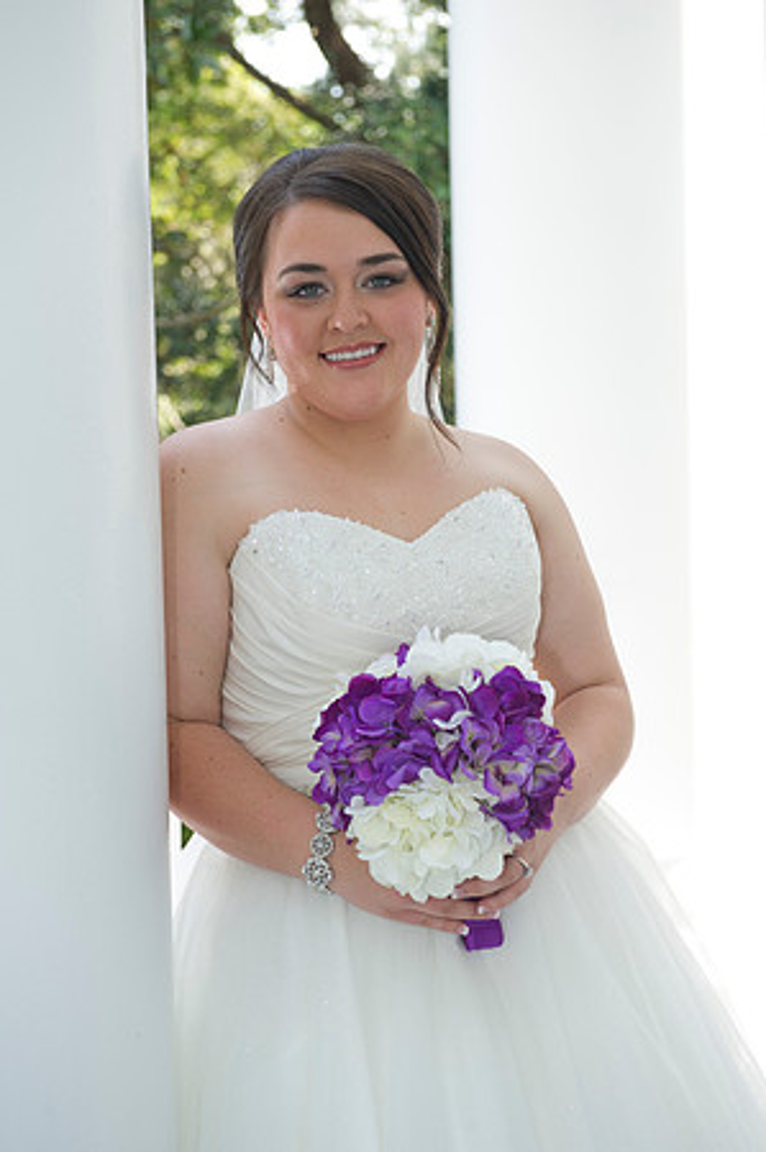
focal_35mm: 66
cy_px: 576
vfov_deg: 30.5
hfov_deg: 20.6
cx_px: 383
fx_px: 2111
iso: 320
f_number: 5.6
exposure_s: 1/100
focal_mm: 66
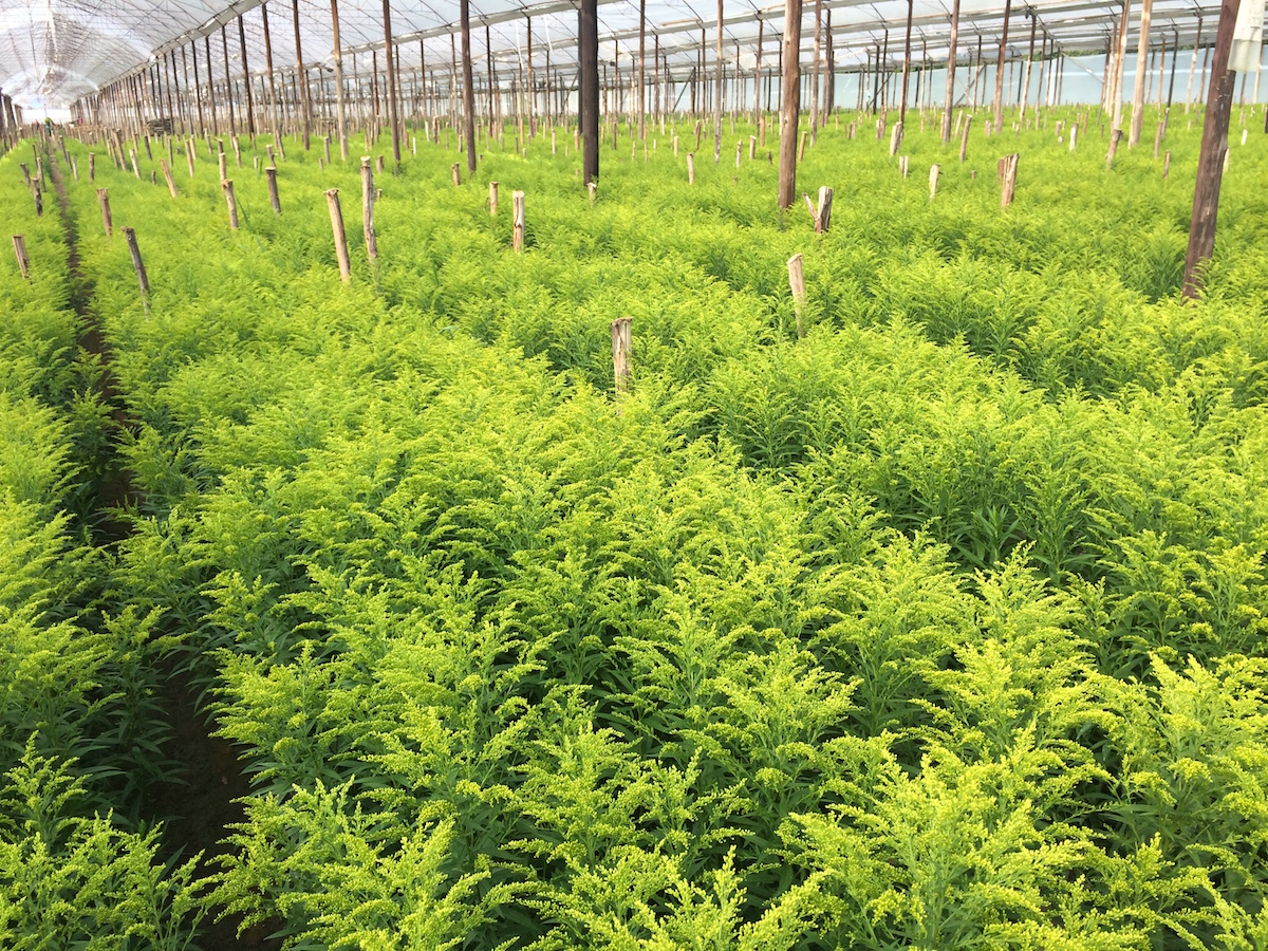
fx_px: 1099
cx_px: 634
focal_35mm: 30
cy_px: 476
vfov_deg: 46.8
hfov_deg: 60.0
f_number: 2.2
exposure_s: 1/1001
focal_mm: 4.12
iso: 32
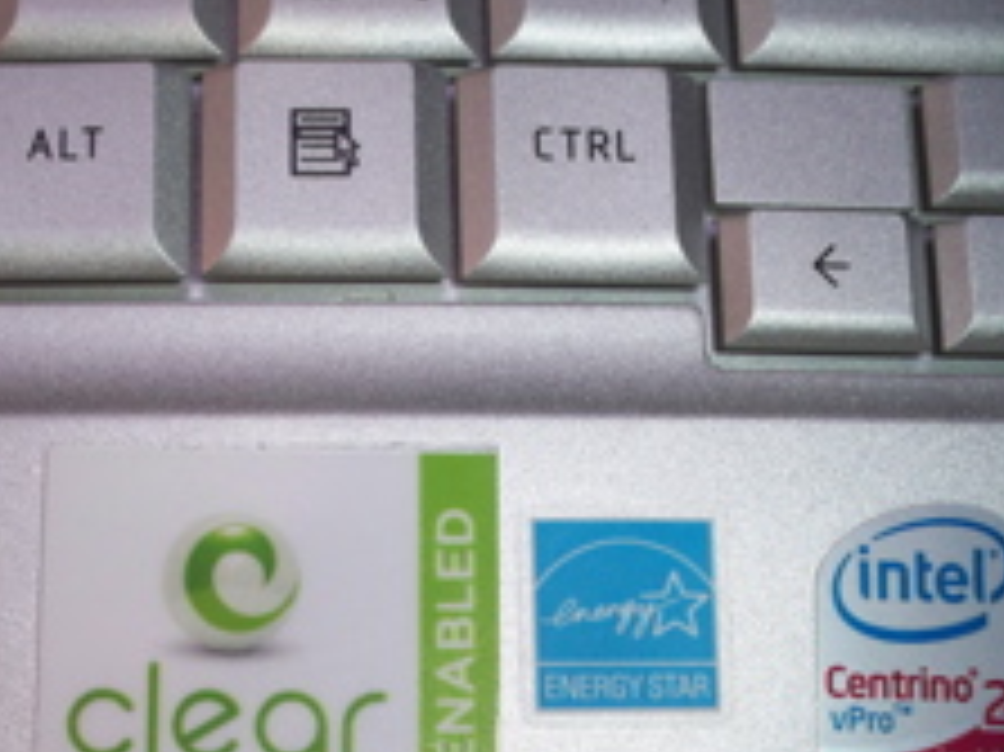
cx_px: 270
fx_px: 1681
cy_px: 581
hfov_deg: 32.7
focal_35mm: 58
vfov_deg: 24.9
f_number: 3.4
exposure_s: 1/60
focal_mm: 7.9
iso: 200
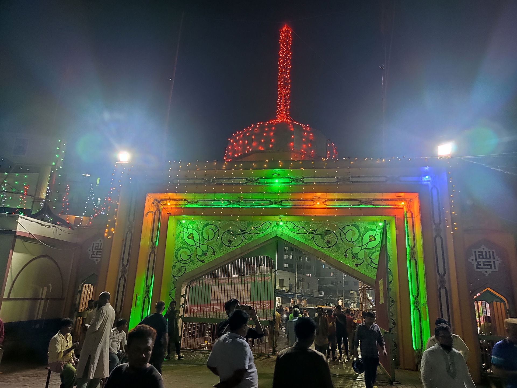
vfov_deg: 54.9
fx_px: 373
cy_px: 194
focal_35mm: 25
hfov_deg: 69.4
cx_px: 258
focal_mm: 4.68
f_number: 1.79
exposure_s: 1/33
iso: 1478
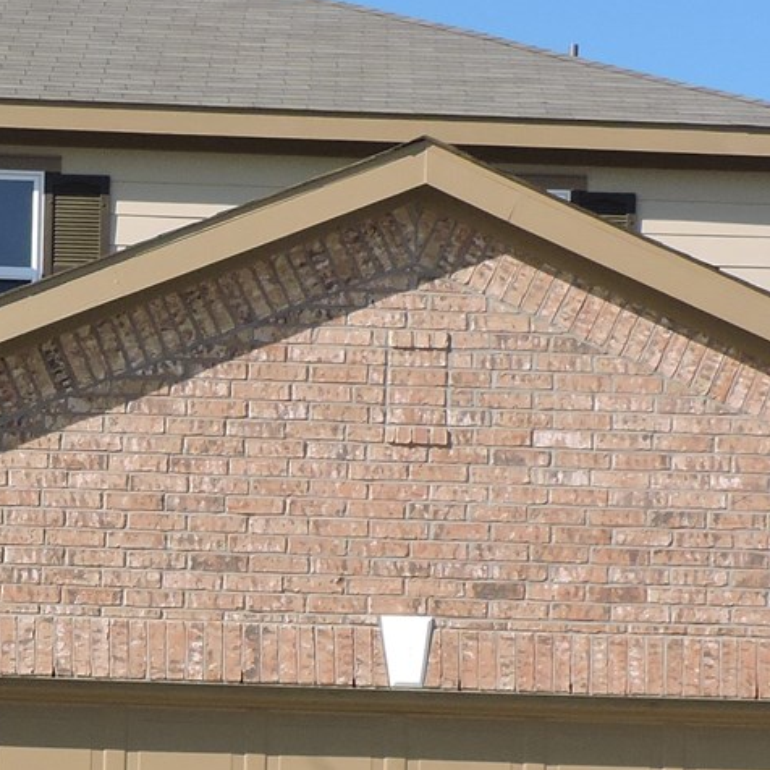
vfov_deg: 13.1
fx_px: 3347
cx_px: -108
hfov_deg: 12.8
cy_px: 634
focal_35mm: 133
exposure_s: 1/1000
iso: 100
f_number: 3.3
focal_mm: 6.2
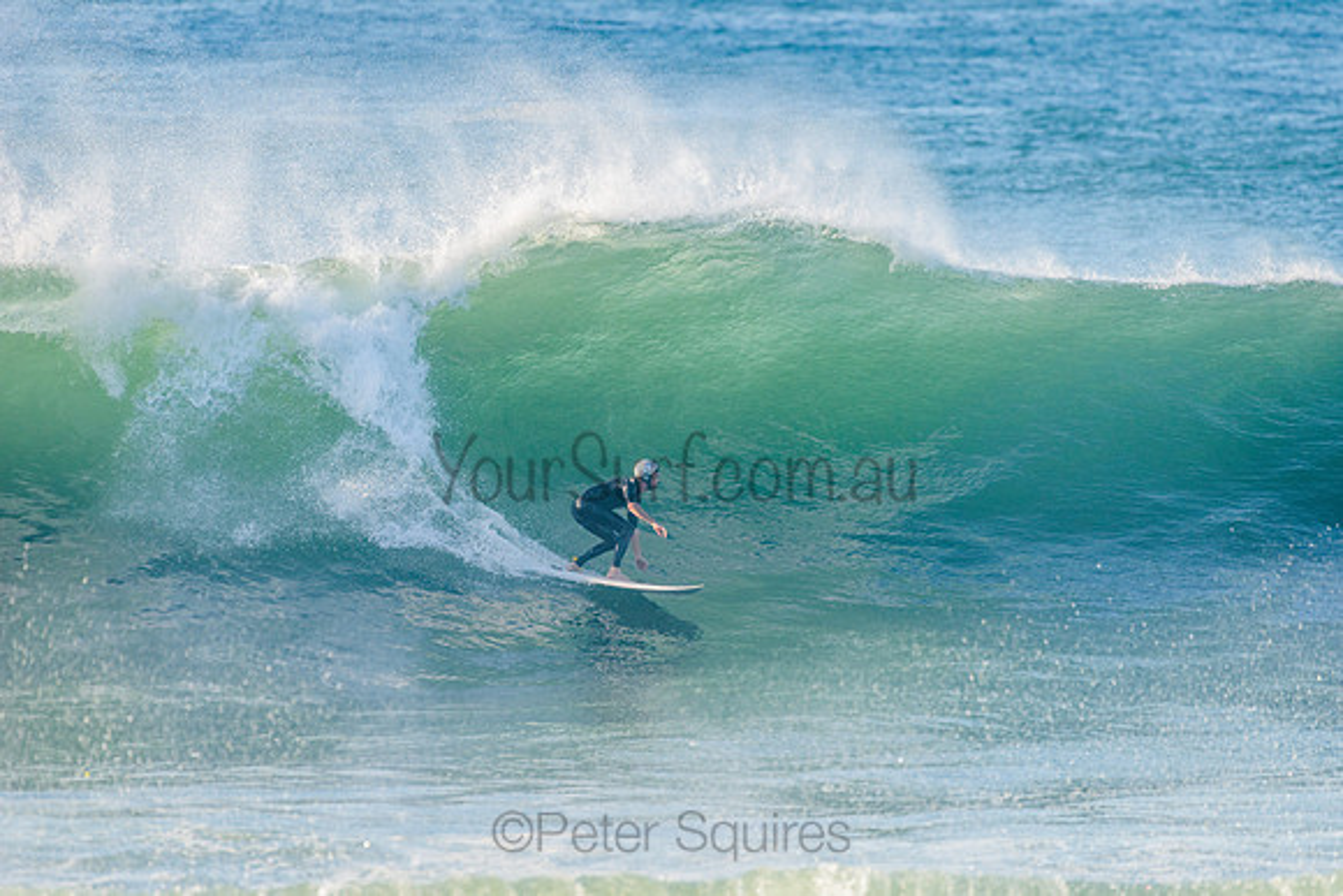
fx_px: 18656
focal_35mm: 500
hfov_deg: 4.1
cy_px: 448
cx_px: 672
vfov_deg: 2.8
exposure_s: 1/1600
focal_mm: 500
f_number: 5.6
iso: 360
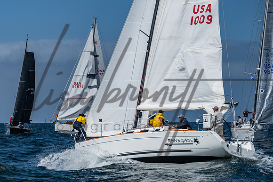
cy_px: 103
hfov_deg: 9.6
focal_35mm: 214
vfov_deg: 6.4
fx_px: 1620
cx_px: 58
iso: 200
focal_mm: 135
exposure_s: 1/2500
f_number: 6.3
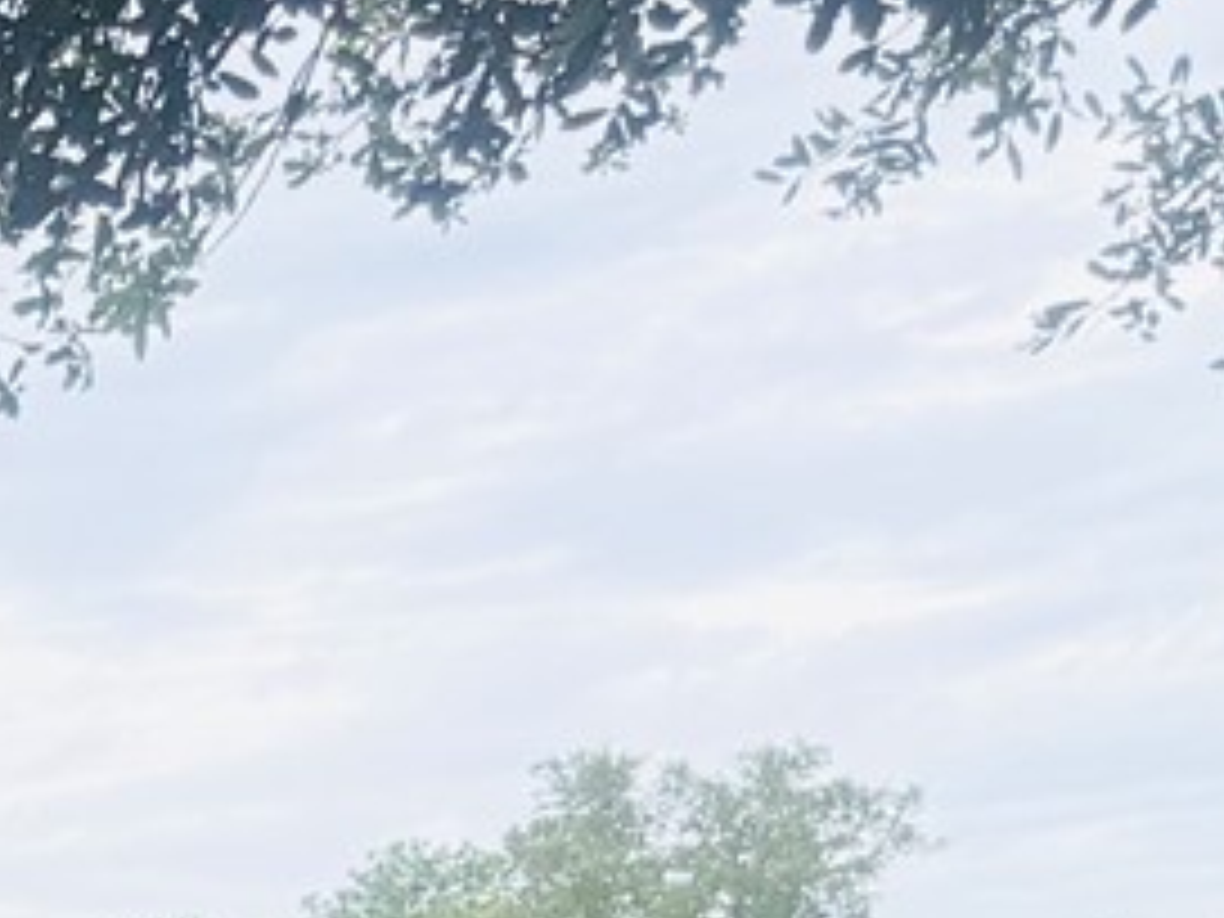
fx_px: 4986
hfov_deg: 11.2
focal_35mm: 141
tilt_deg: -8.1
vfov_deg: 9.5
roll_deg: +0.1
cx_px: -1894
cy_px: 2061
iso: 80
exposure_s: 1/1522
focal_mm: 6.76
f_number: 1.78
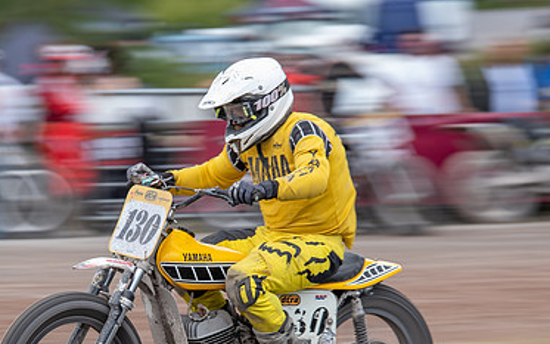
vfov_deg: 3.1
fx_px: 6265
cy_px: 299
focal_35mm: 418
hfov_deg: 5.0
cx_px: 194
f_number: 8
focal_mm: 200
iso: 200
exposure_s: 1/160
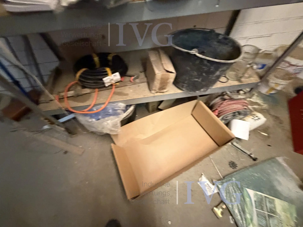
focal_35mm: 14
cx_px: 152
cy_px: 114
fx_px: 123
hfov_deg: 102.1
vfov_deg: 85.7
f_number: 2.2
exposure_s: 1/50
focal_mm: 2.22
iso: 1000
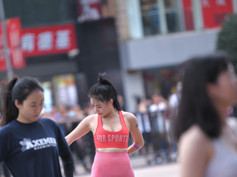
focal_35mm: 289
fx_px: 1978
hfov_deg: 6.9
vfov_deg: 5.1
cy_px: 136
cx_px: 119
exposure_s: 1/500
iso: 500
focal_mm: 200
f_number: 2.8
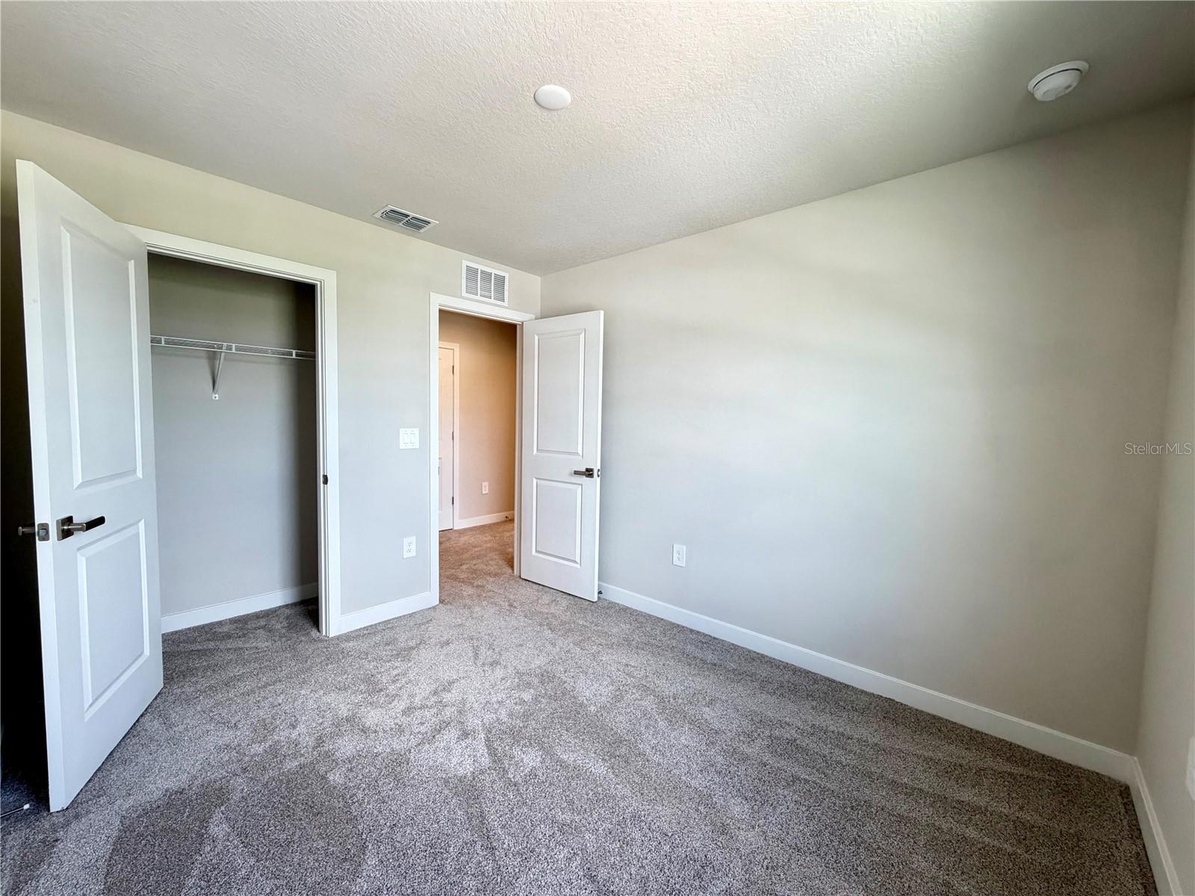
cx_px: 598
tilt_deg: -3.7
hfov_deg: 102.1
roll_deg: -0.8
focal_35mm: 14
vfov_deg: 85.7
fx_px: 483
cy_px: 448
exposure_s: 1/120
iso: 250
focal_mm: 2.22
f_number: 2.2
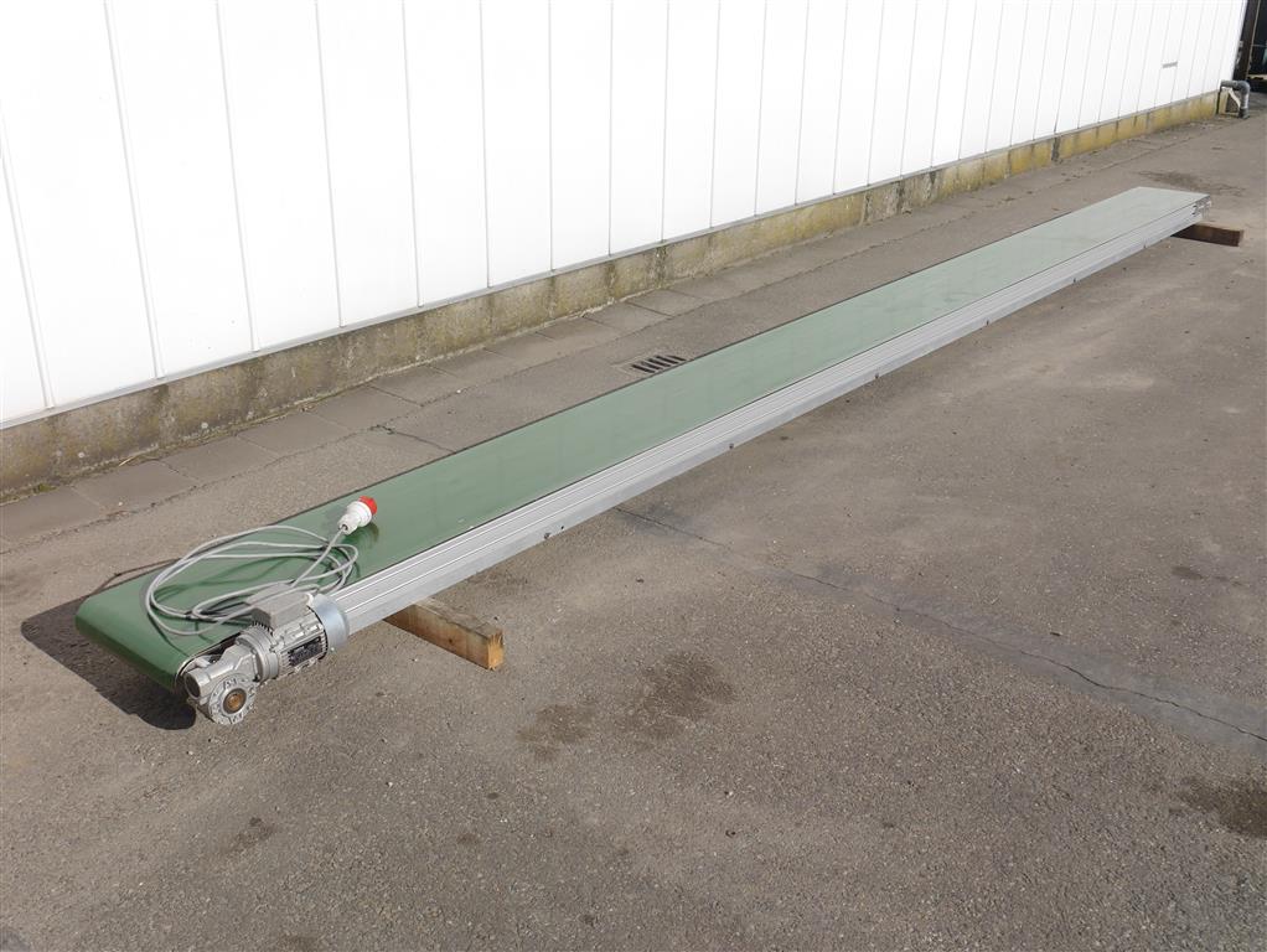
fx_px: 1319
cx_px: 634
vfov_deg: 39.7
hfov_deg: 51.3
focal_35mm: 36
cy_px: 476
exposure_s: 1/500
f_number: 9
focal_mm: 18
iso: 160
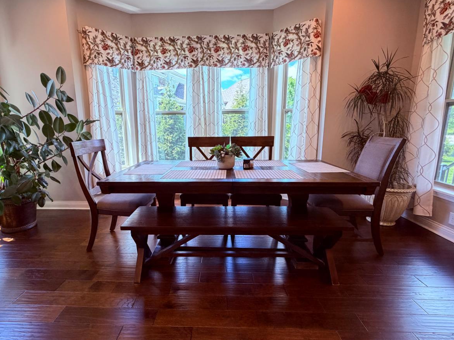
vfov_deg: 71.6
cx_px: 210
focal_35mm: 18
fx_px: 236
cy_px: 172
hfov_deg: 87.6
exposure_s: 1/120
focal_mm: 2.22
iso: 250
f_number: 2.2
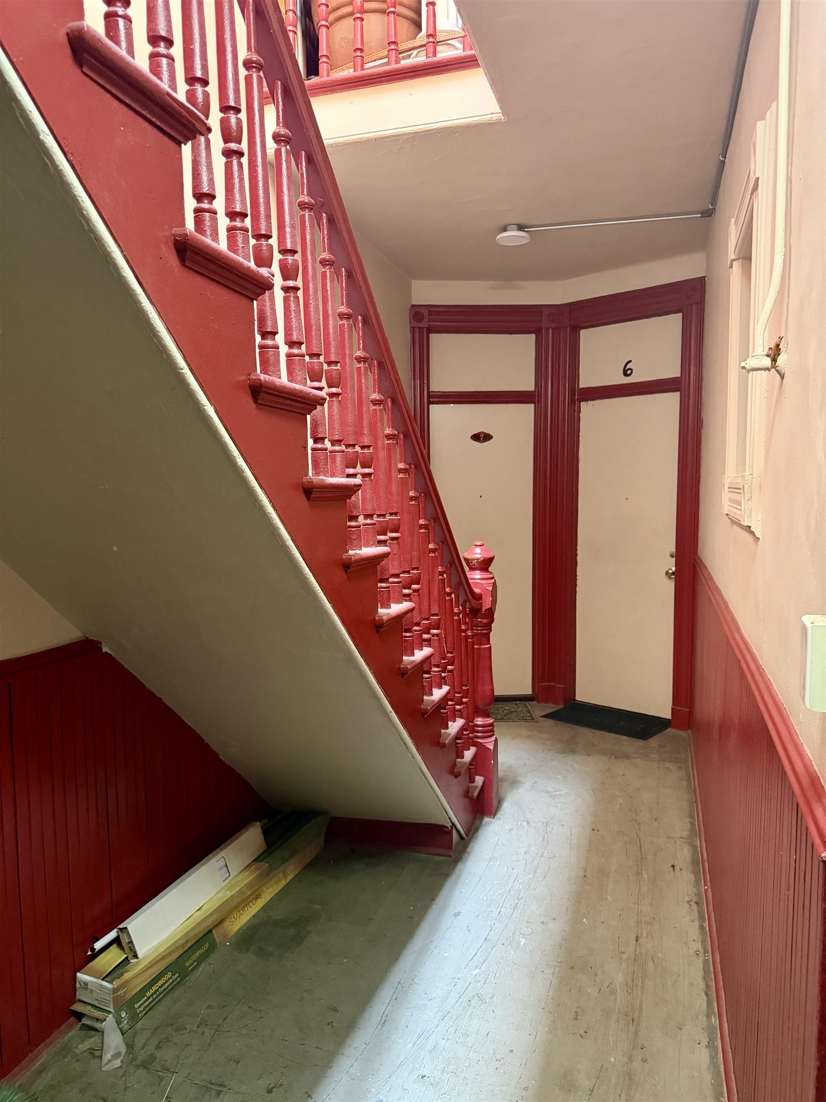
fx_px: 764
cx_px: 413
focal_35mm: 24
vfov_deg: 71.6
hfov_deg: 56.8
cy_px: 551
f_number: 1.78
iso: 1000
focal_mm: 6.76
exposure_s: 1/40
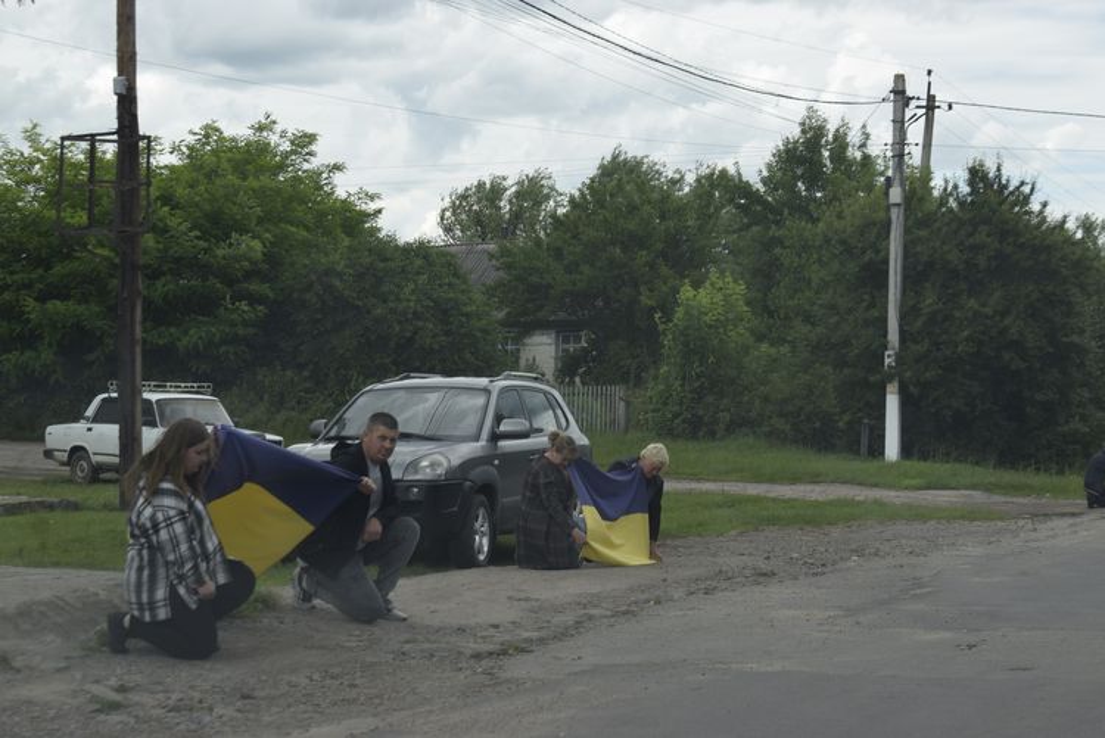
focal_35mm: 82
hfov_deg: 24.6
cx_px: 552
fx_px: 2534
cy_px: 369
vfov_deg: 16.6
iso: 200
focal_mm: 55
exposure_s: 1/250
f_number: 8
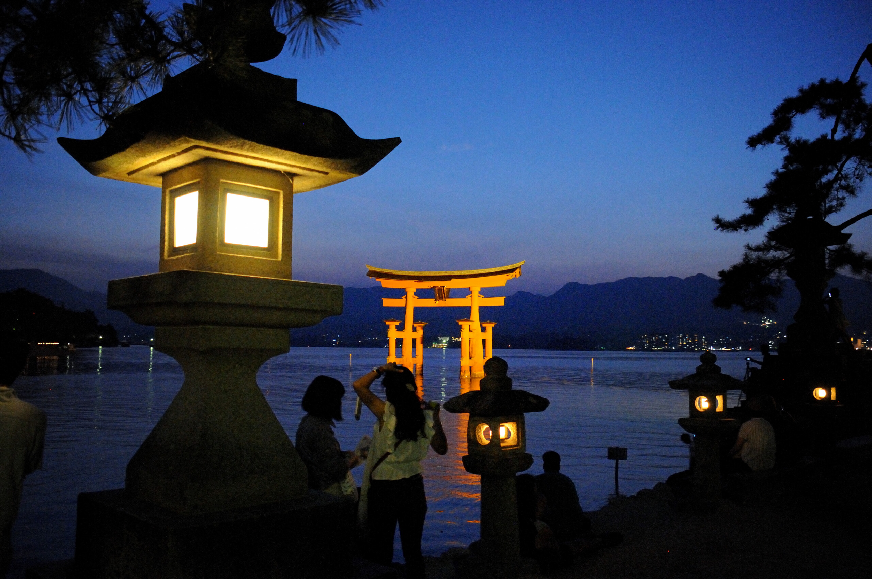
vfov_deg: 41.6
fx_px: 762
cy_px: 290
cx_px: 436
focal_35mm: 32
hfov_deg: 59.6
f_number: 3.8
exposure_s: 1/13
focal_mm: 21
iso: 3200
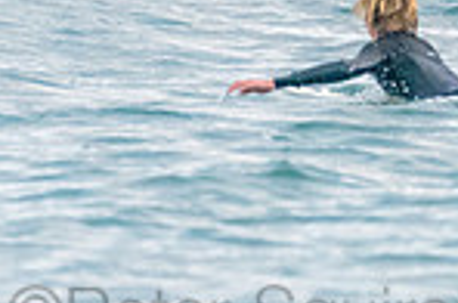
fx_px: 30582
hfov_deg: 0.9
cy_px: -210
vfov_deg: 0.6
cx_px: 231
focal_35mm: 2409
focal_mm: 500
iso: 3600
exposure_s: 1/2000
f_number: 5.6
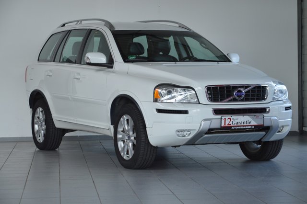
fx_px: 793
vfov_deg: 14.7
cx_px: 154
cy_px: 102
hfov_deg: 21.9
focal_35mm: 93
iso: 400
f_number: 5.3
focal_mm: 62
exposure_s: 1/100
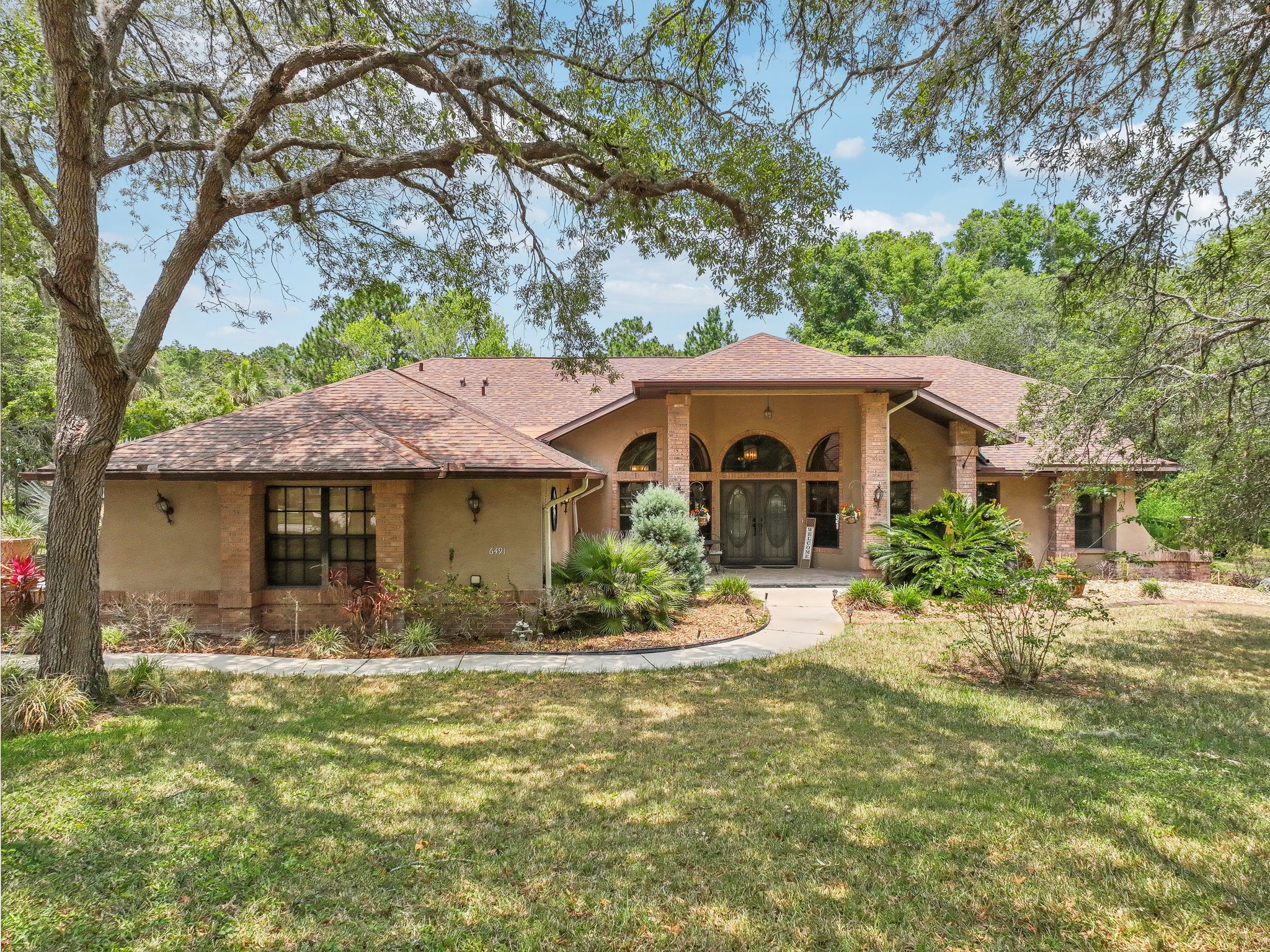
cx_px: 635
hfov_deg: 71.6
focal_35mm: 24
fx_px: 880
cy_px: 476
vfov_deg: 56.8
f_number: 2.8
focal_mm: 12.3
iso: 400
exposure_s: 1/6400
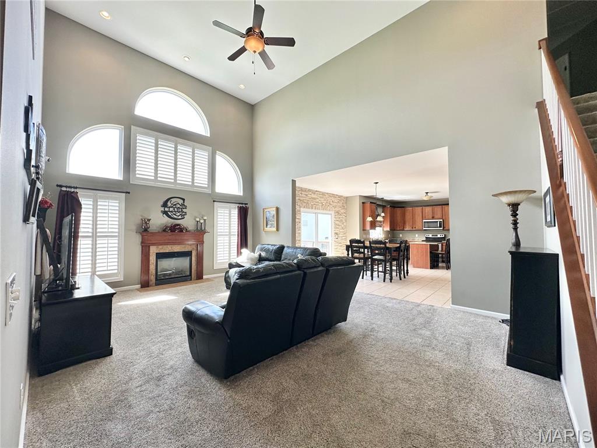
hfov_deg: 102.1
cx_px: 298
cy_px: 224
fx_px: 241
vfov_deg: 85.7
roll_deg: +0.2
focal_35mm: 14
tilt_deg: +0.7
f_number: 2.2
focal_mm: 2.22
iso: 64
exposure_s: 1/120
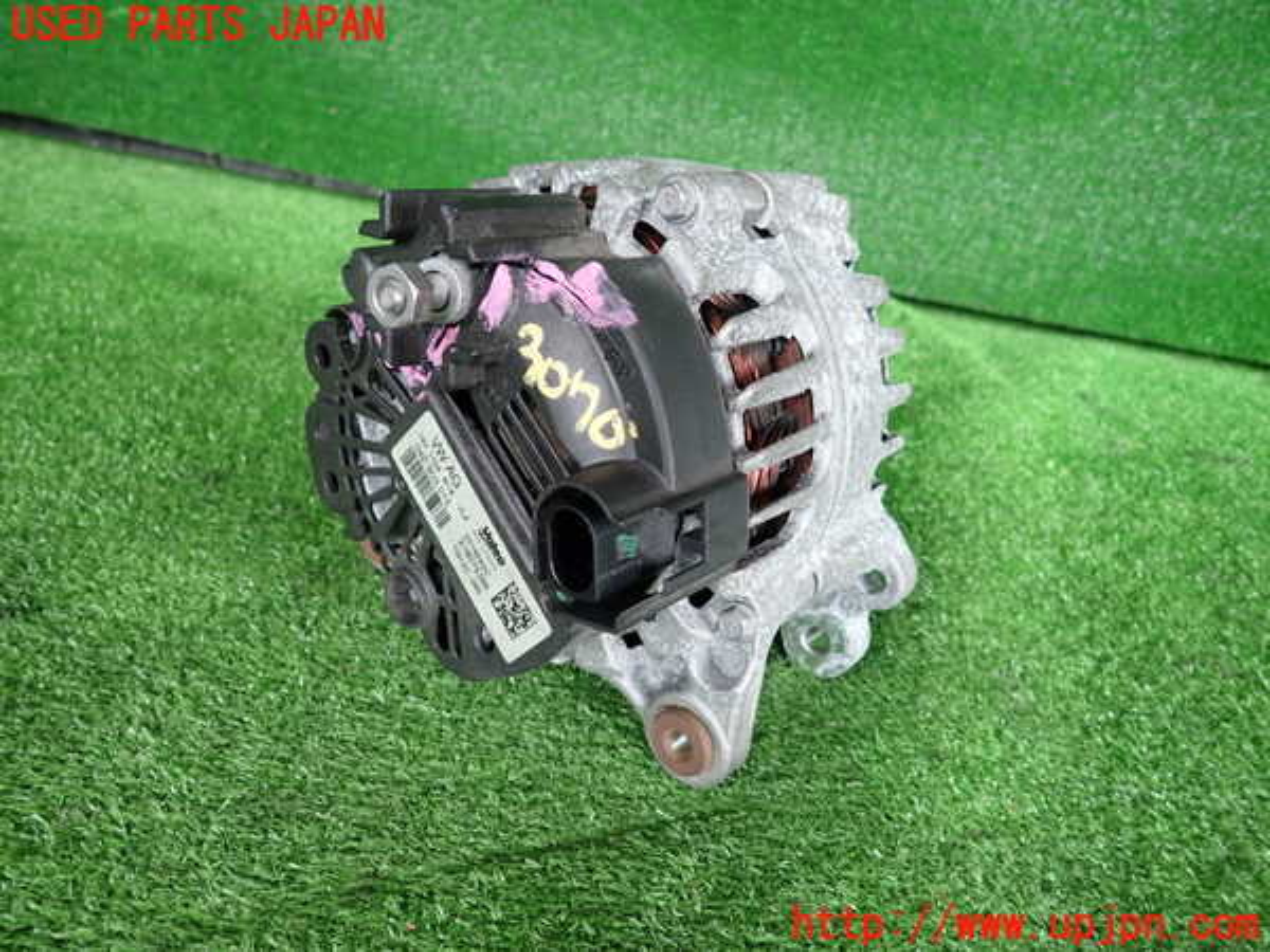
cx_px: 635
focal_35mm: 25
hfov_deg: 69.4
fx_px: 917
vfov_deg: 54.9
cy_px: 476
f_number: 2
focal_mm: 4.5
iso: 200
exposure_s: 1/125
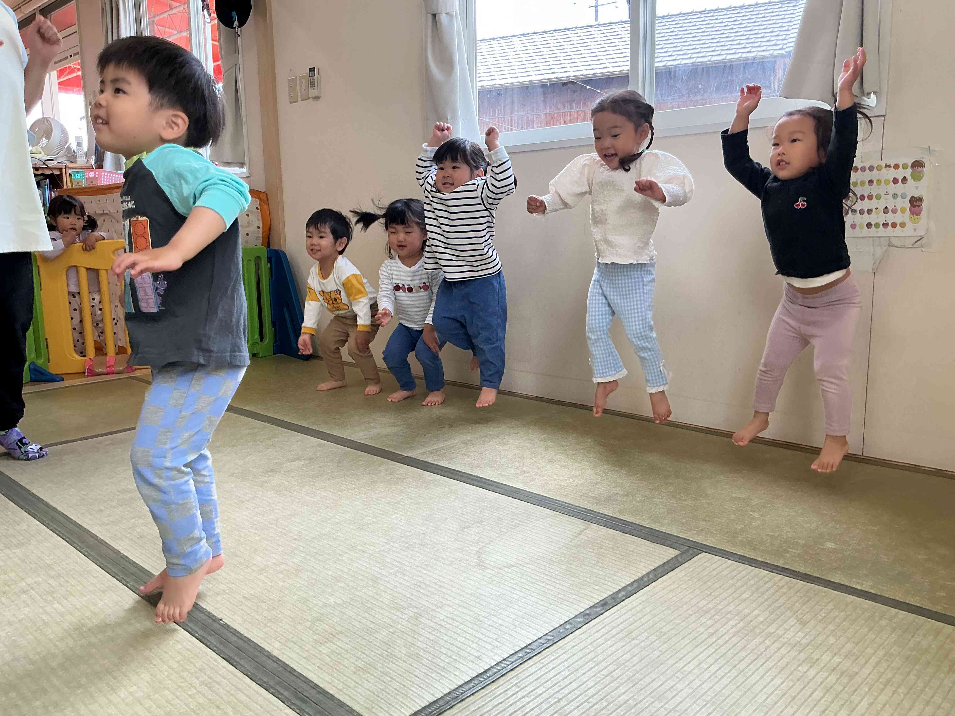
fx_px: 800
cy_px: 358
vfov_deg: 48.2
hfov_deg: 61.7
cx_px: 478
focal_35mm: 29
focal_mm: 3
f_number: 1.8
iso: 32
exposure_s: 1/120
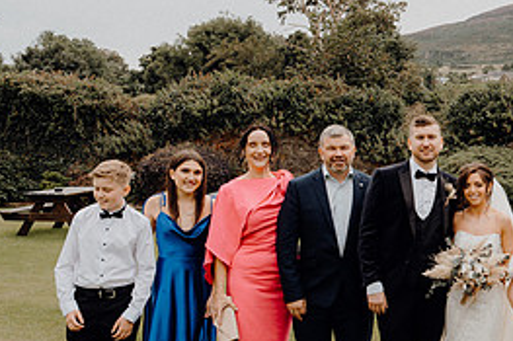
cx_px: 492
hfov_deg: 29.7
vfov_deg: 21.2
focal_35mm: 64
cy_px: 202
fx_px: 911
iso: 125
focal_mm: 29
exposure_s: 1/160
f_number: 6.3
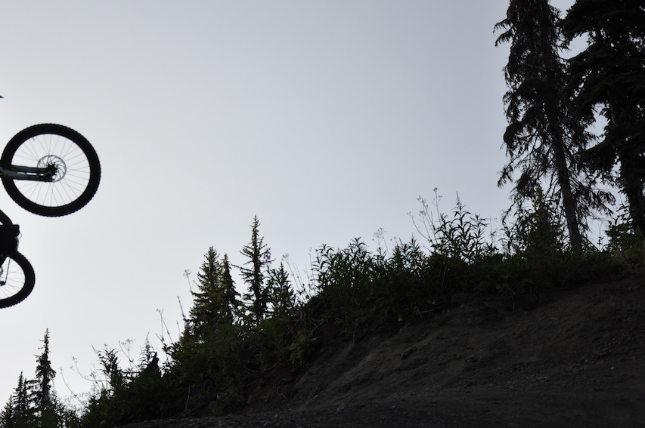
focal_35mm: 72
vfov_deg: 18.9
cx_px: 278
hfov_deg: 28.1
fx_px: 1289
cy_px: 177
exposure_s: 1/1250
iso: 400
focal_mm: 40
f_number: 4.5
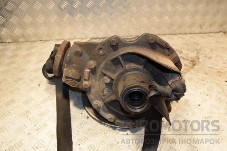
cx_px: 114
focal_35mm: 33
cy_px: 76
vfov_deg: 40.0
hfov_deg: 57.2
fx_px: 208
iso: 800
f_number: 5
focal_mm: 22
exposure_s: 1/160
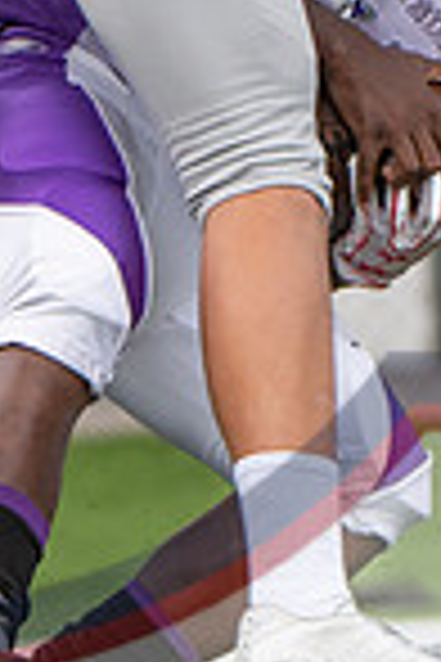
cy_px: 303
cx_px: -132
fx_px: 33624
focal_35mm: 1830
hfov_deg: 0.8
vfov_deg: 1.1
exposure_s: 1/1000
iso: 200
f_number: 4
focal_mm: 220
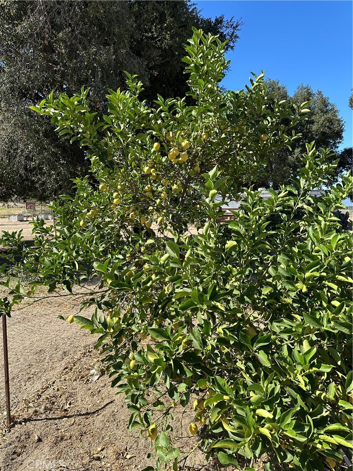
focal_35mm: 24
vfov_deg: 71.6
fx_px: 326
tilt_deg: -7.0
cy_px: 236
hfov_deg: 56.8
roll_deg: +0.5
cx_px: 176
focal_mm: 6.86
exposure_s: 1/1988
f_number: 1.78
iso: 80
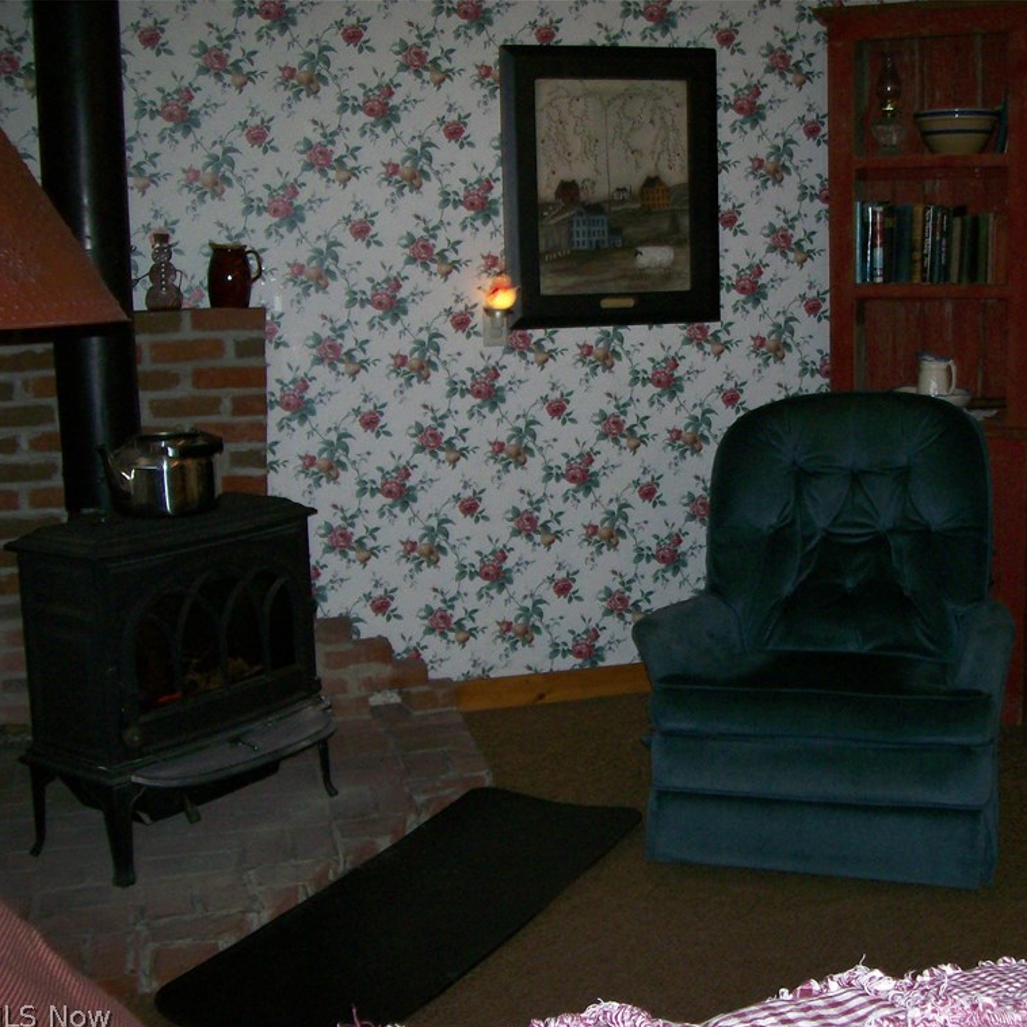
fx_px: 1443
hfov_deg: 38.8
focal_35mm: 43
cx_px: 664
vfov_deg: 39.2
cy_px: 519
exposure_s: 1/64
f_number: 2.7
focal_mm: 6
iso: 140
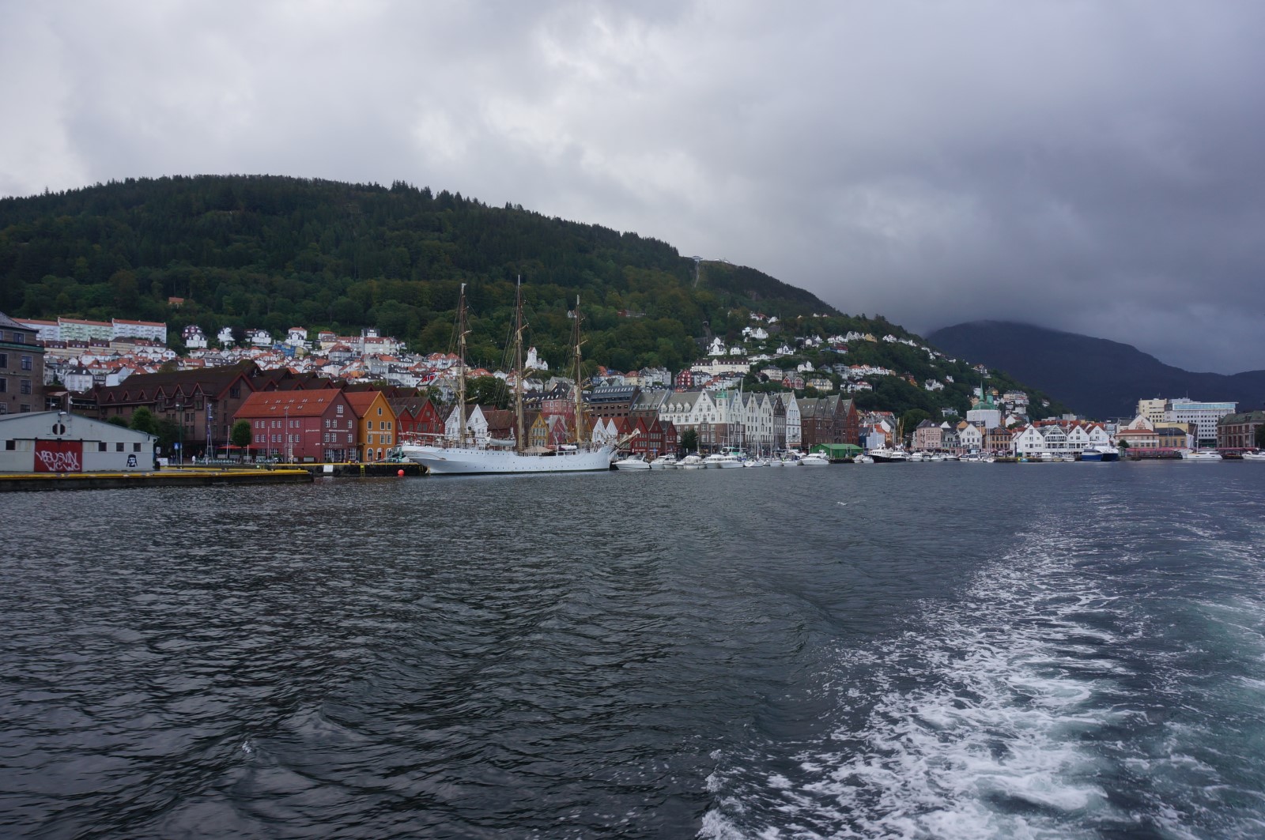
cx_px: 632
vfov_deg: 53.0
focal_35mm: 24
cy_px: 420
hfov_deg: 73.8
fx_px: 842
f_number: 8
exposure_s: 1/80
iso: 100
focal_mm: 16
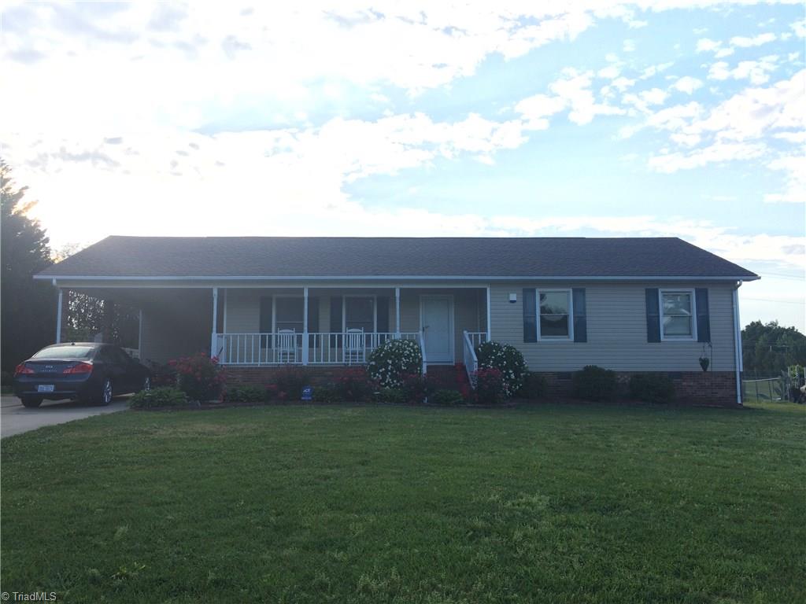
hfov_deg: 61.7
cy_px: 302
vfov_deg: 48.2
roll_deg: +1.2
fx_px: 675
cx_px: 403
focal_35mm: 29
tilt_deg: +5.6
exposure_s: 1/357
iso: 32
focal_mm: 4.15
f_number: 2.2
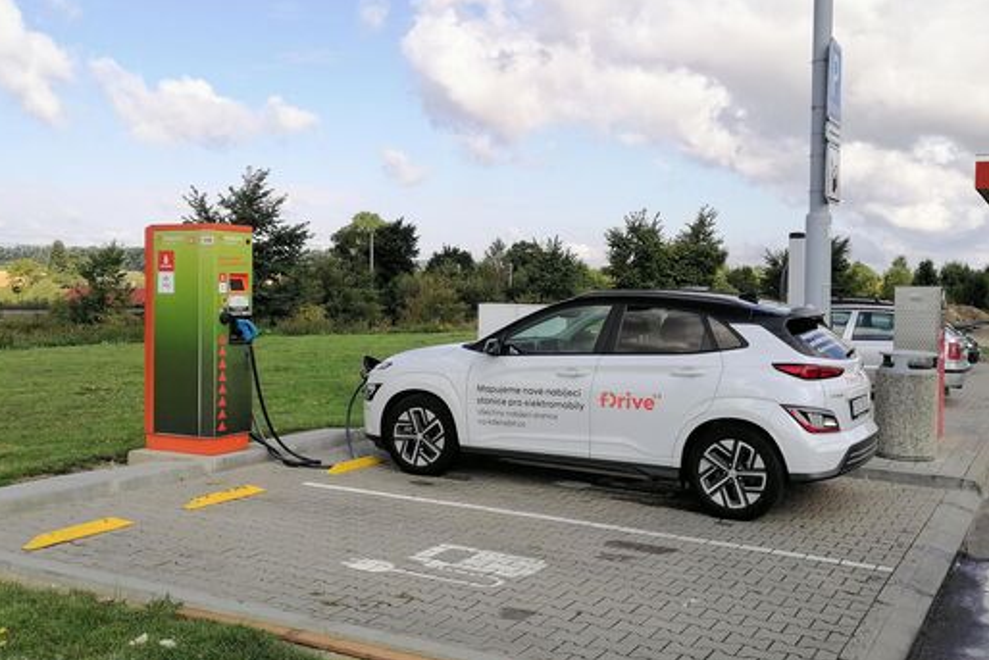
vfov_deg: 32.7
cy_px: 325
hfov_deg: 47.4
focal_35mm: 41
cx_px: 491
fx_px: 1127
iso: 50
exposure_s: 1/1319
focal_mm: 5.3
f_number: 1.8
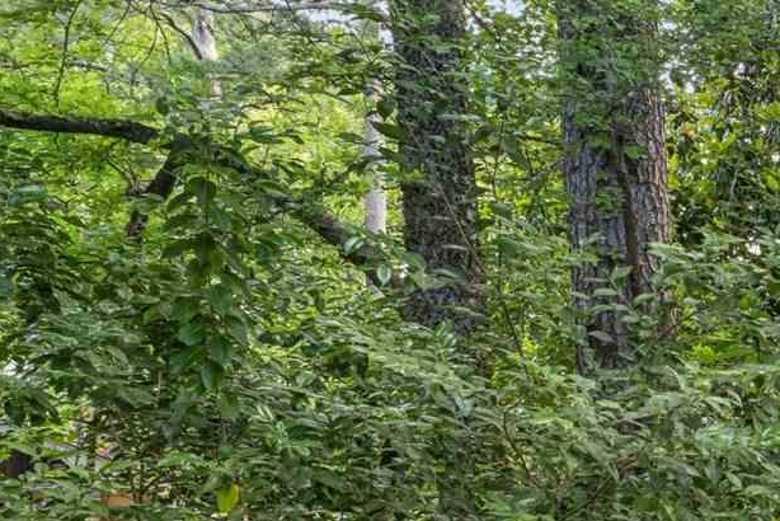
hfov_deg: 18.9
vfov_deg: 18.2
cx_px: 1532
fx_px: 1517
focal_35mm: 70
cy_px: 671
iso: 400
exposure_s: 1/13
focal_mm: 14
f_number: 13
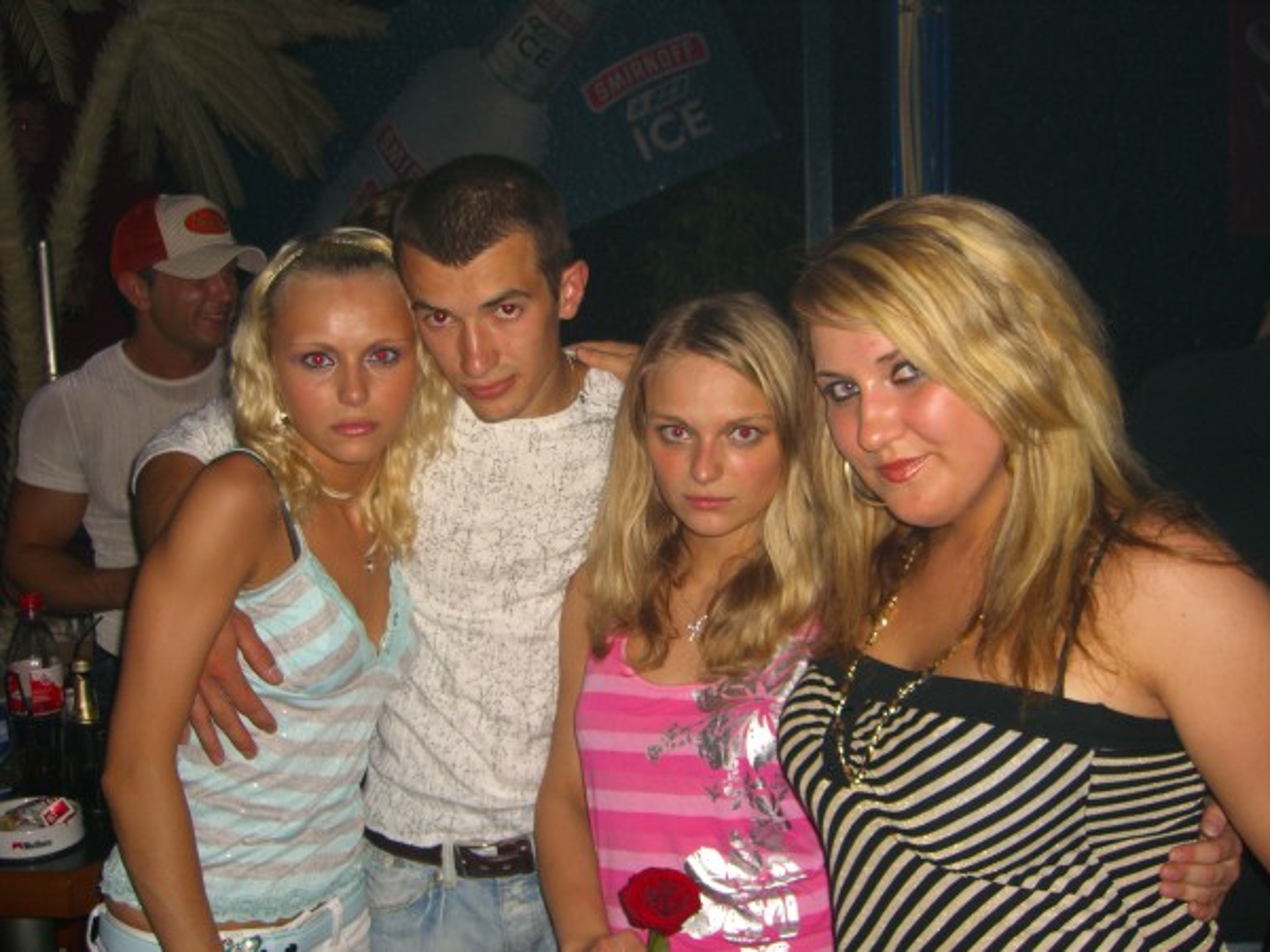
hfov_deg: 49.0
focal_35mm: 38
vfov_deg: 37.7
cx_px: 635
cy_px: 476
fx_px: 1394
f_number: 2.8
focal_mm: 7.9
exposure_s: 1/60
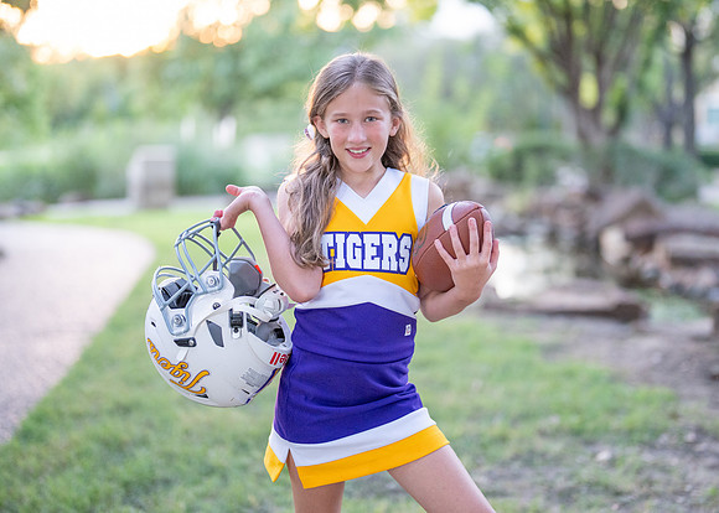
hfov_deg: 32.9
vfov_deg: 23.8
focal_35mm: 60
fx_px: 1216
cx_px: 381
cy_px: 232
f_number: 1.2
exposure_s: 1/640
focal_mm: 50
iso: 1600
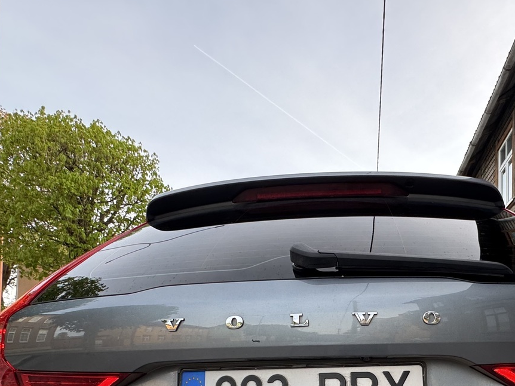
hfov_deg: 65.4
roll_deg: -1.3
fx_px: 387
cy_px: 350
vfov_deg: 47.5
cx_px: 347
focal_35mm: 26
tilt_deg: +1.4
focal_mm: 2.22
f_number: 2.2
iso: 50
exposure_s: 1/99
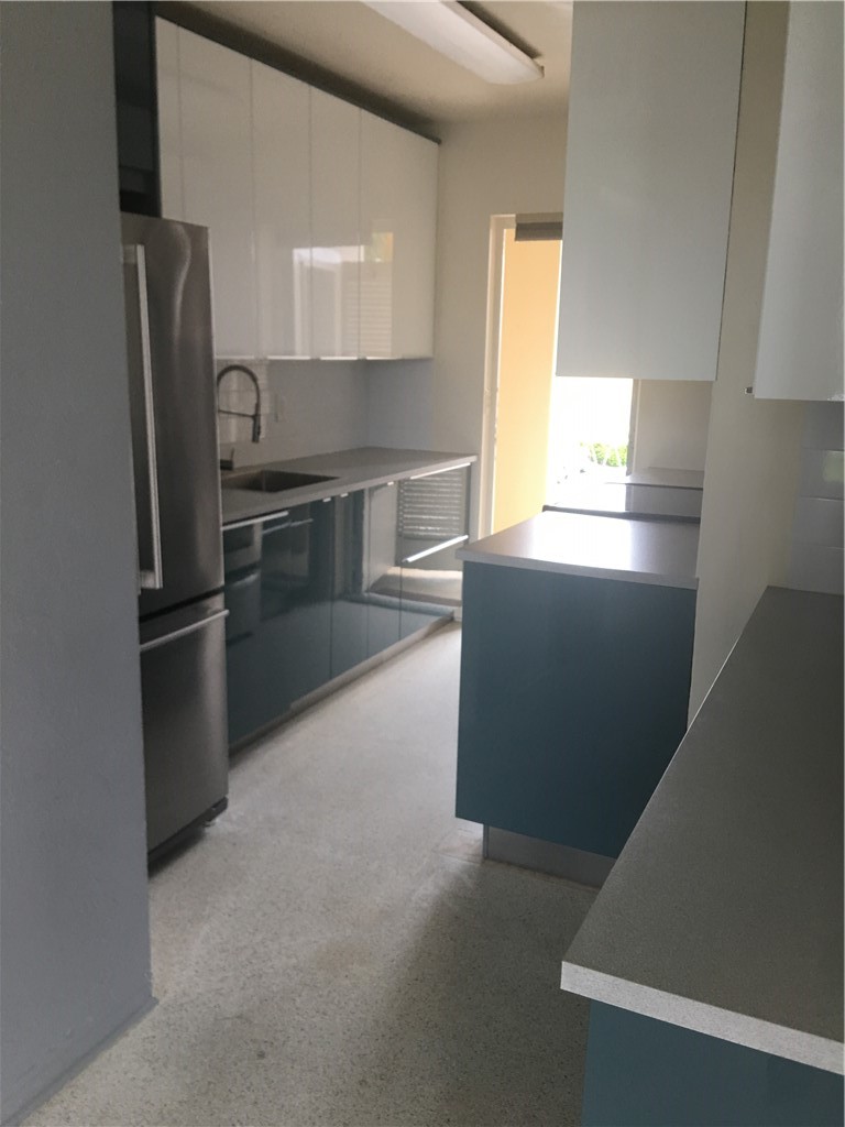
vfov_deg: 61.7
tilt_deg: -13.5
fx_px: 944
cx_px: 422
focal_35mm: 29
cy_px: 564
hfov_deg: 48.2
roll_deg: -1.0
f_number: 2.2
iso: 40
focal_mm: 4.15
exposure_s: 1/30
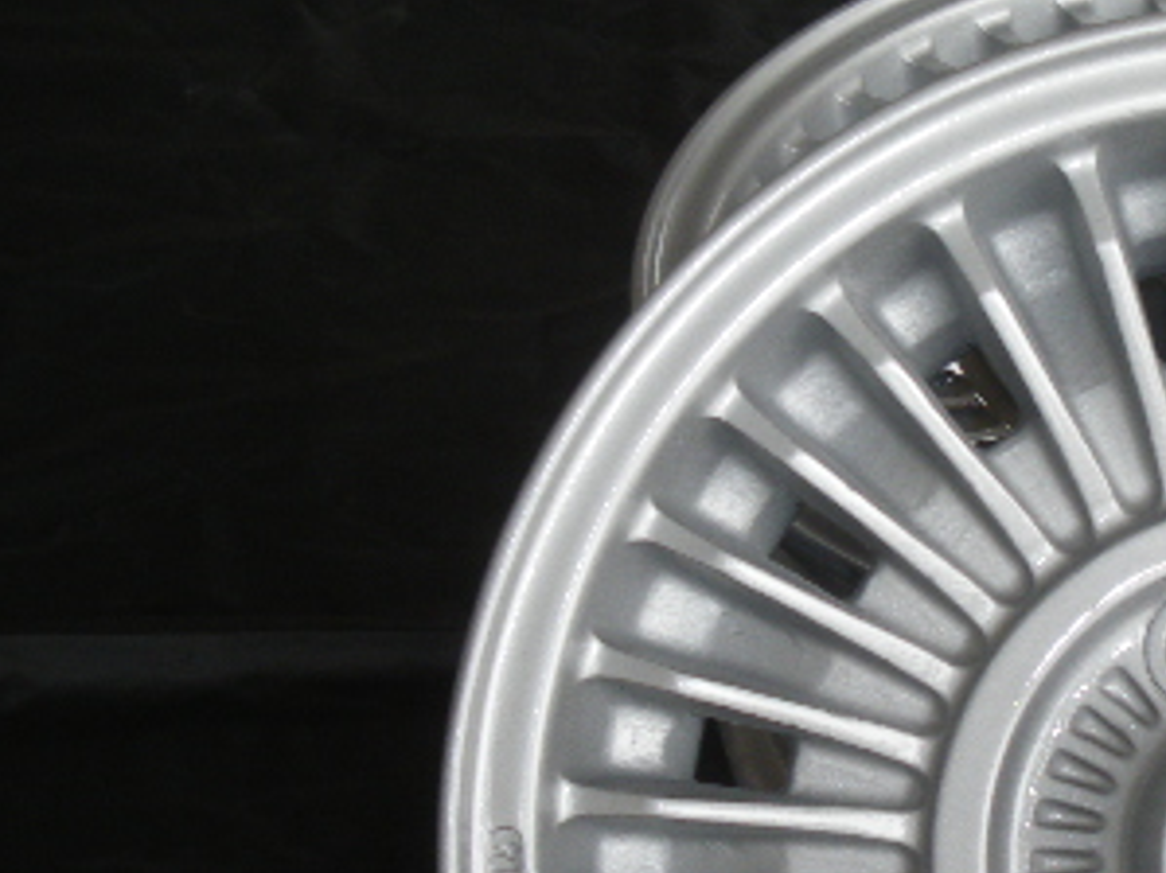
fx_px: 2593
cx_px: 1240
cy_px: 865
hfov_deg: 23.9
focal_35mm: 77
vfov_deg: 18.6
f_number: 3.5
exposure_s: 1/50
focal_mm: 6.3
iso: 80
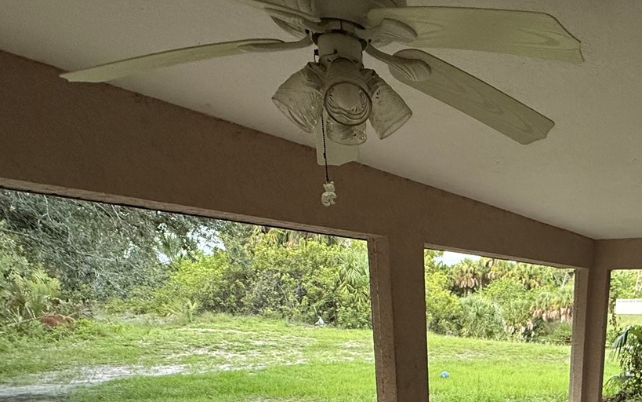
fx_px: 507
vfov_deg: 35.9
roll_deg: -0.9
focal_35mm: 29
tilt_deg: -16.2
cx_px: 499
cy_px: 455
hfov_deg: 60.2
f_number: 2.2
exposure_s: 1/98
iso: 400
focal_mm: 2.22
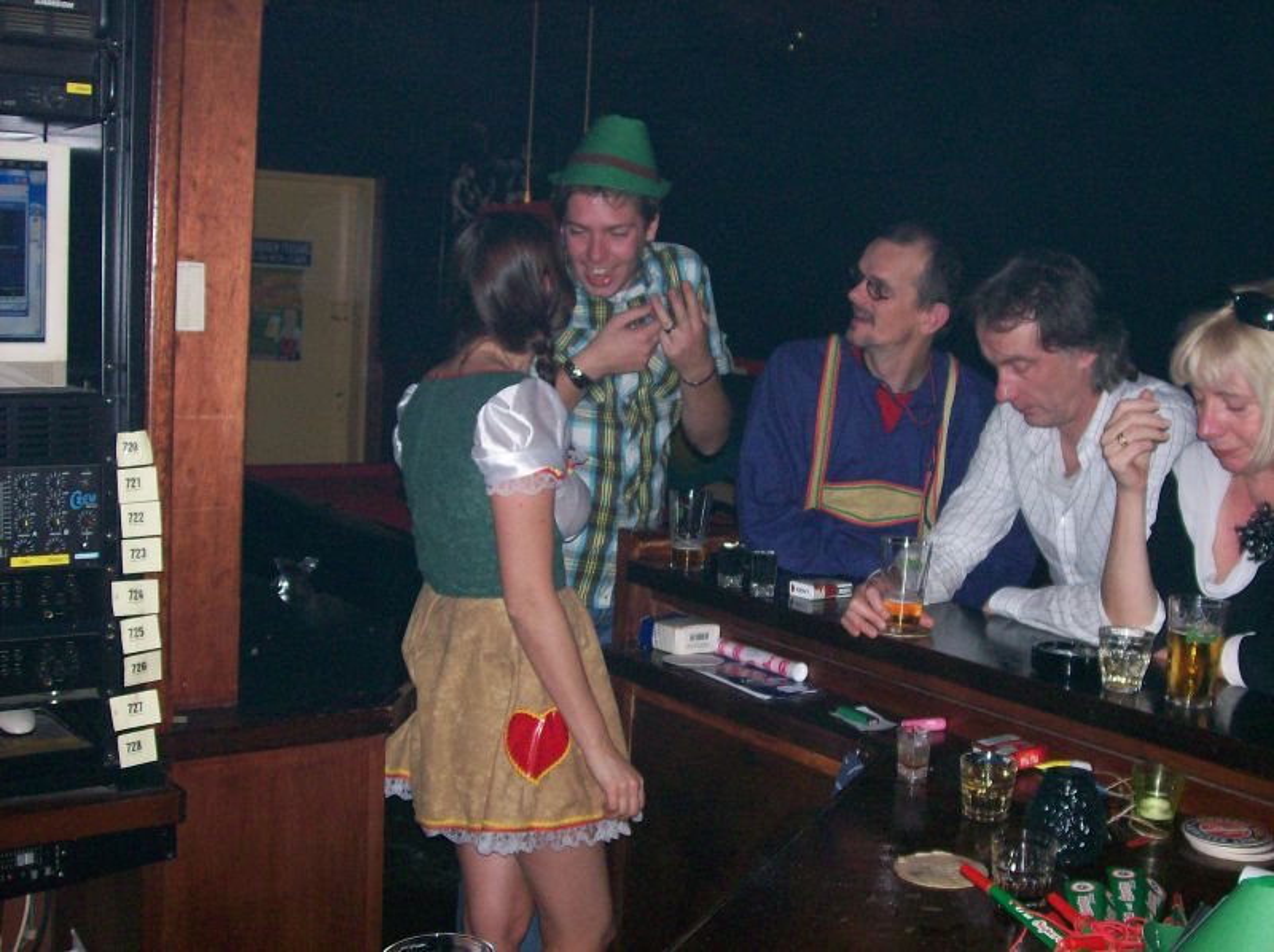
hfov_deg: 42.1
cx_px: 637
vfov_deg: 32.1
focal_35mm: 45
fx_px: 1654
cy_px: 476
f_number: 3
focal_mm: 7.6
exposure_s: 1/73.1
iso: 140
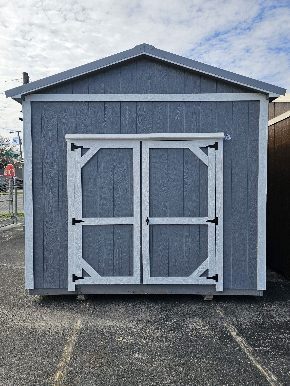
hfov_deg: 58.9
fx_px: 257
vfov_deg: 73.9
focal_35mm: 23
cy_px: 193
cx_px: 145
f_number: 1.7
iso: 10
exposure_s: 1/773
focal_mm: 6.3
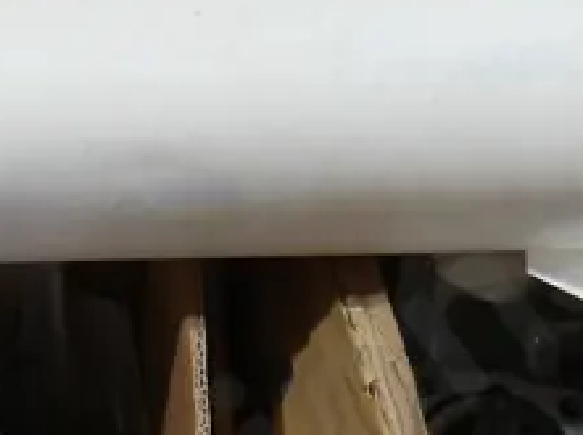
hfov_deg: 15.0
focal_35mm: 130
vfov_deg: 11.0
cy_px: 641
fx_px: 2186
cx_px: 47
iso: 250
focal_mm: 14
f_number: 3.5
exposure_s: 1/60
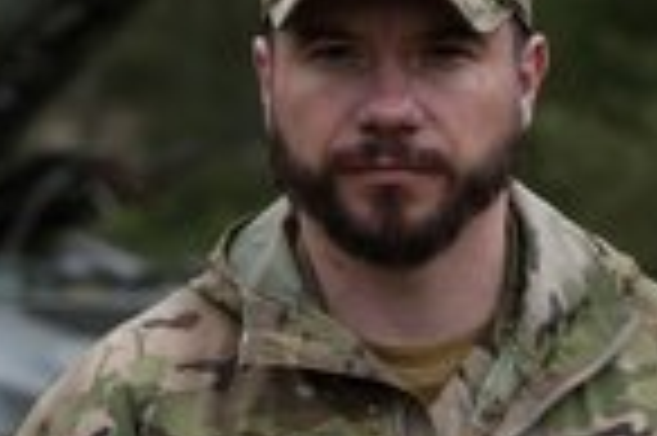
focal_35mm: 225
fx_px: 4102
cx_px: 364
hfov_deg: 9.2
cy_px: 308
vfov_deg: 6.1
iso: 100
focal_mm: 82
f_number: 4
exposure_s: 1/500
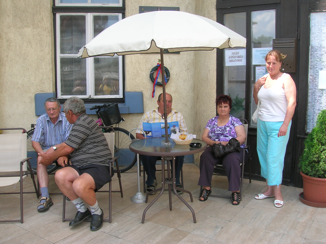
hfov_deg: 54.0
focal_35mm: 34
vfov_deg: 41.7
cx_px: 163
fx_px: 320
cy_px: 122
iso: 50
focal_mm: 5.7
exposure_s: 1/133
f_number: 4.9
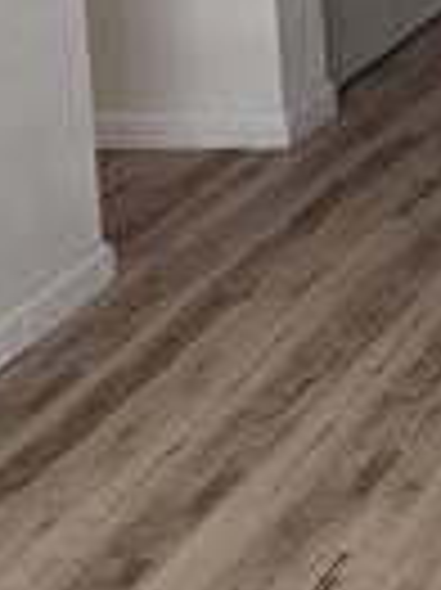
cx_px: 1030
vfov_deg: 14.0
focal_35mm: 135
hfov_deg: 9.8
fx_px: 2297
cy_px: -198
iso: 250
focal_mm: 5.4
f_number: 1.8
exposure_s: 1/120
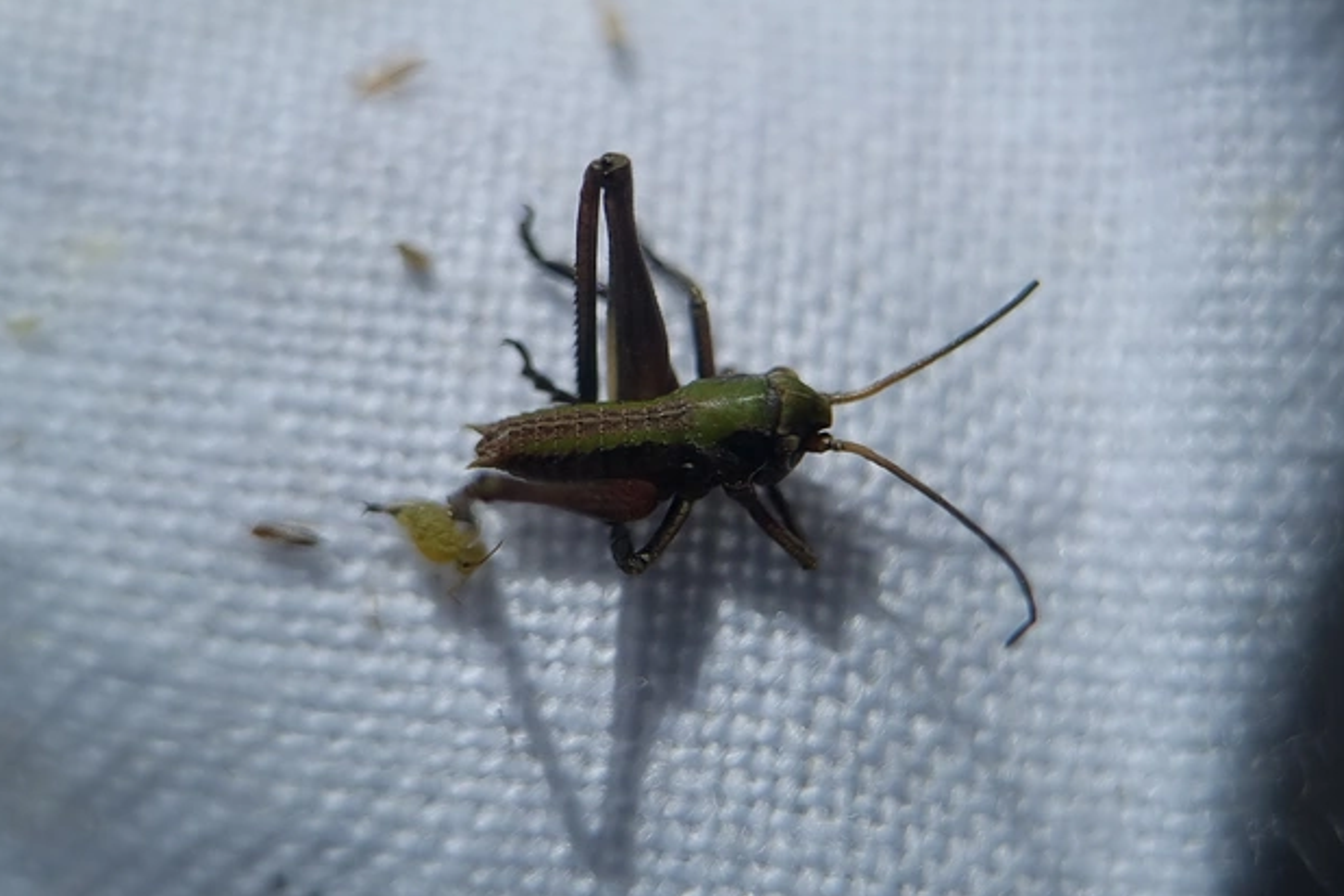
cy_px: 430
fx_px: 1045
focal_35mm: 28
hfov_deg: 65.5
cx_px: 668
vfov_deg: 46.4
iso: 50
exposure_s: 1/10000
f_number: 1.8
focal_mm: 5.4
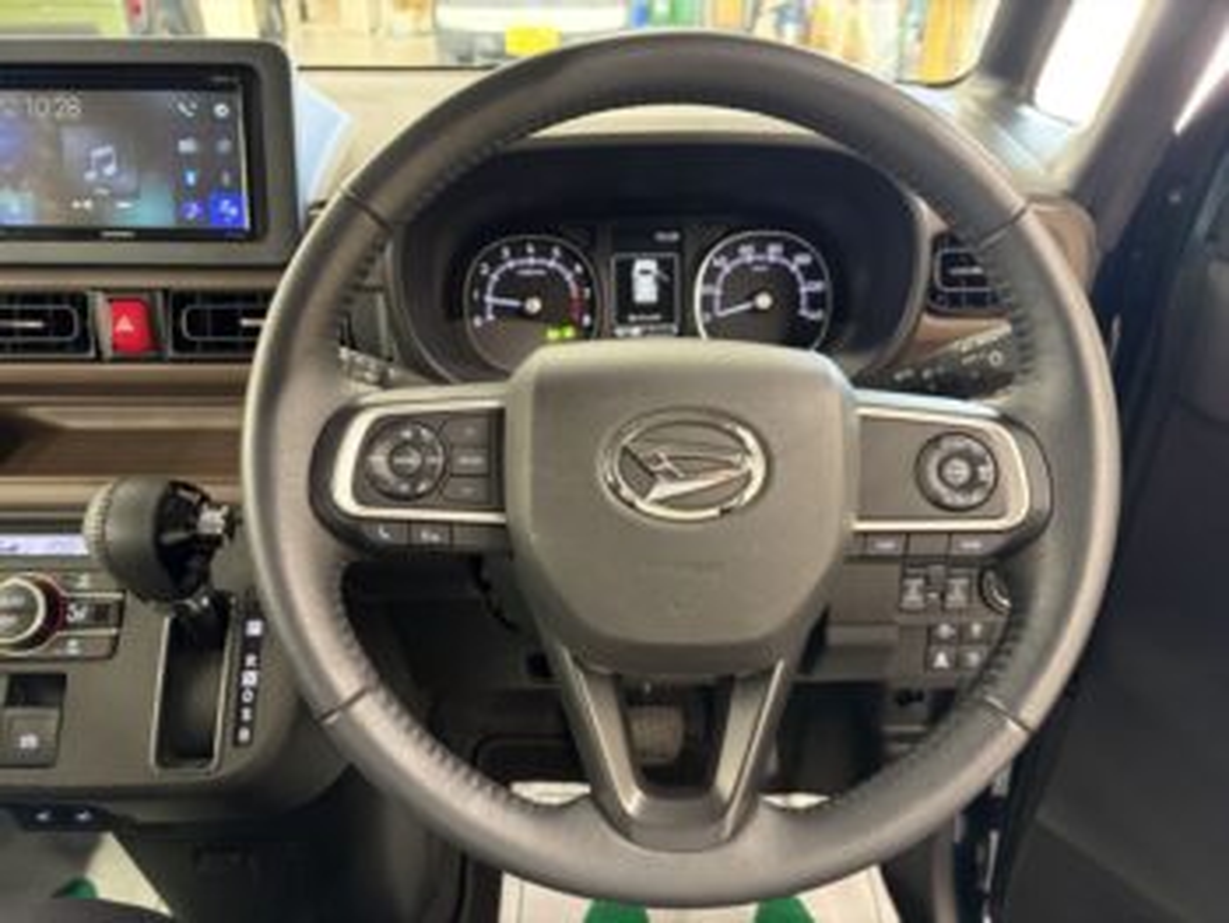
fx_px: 924
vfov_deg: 53.1
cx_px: 614
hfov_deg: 67.3
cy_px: 462
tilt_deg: -30.1
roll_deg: +0.7
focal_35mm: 26
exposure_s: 1/33
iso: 500
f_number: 1.6
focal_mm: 5.96
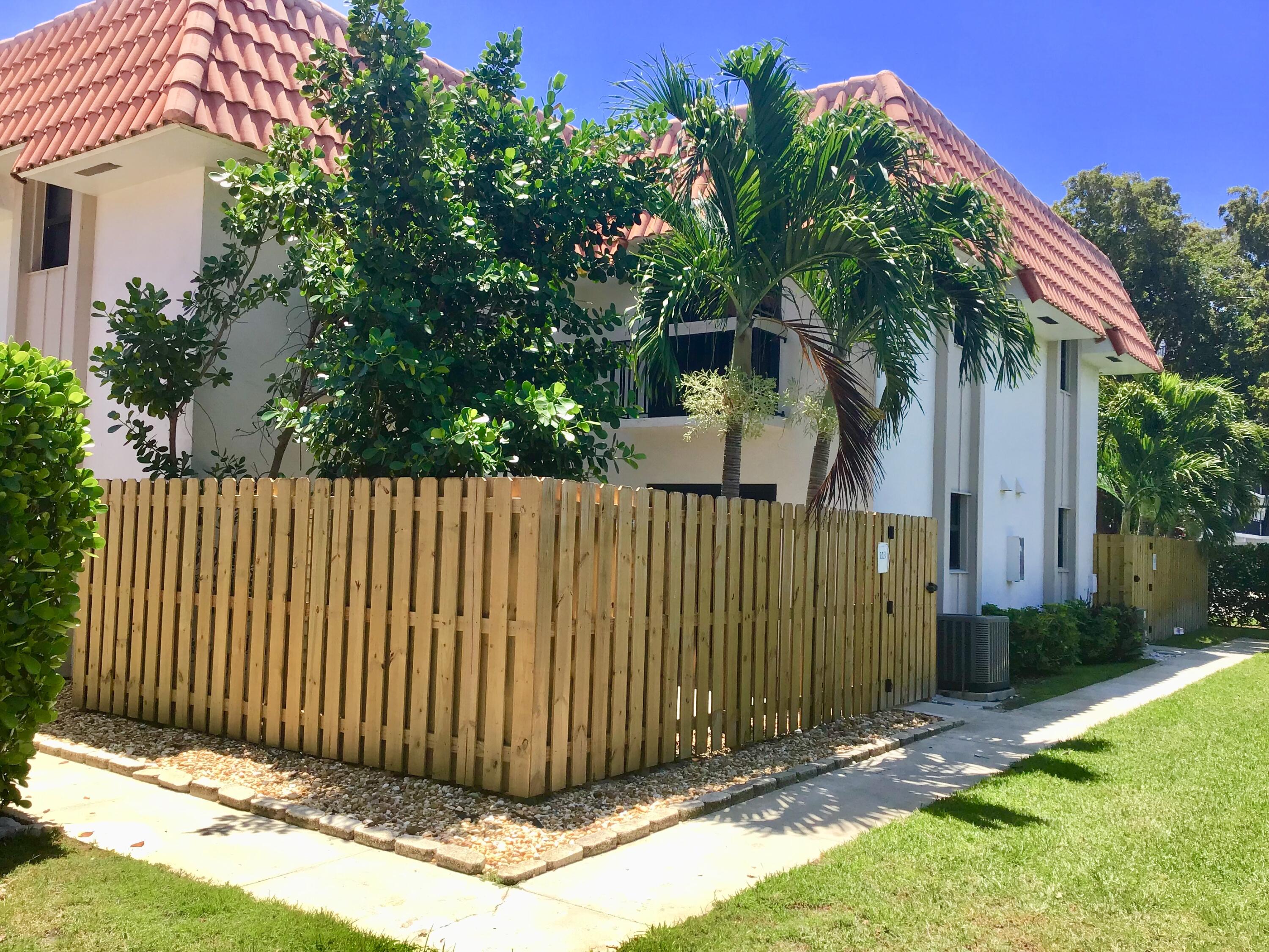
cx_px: 634
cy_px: 476
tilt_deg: +1.8
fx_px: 1136
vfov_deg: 45.4
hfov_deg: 58.4
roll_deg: -1.5
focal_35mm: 31
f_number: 2.4
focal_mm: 3.3
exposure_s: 1/627
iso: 25
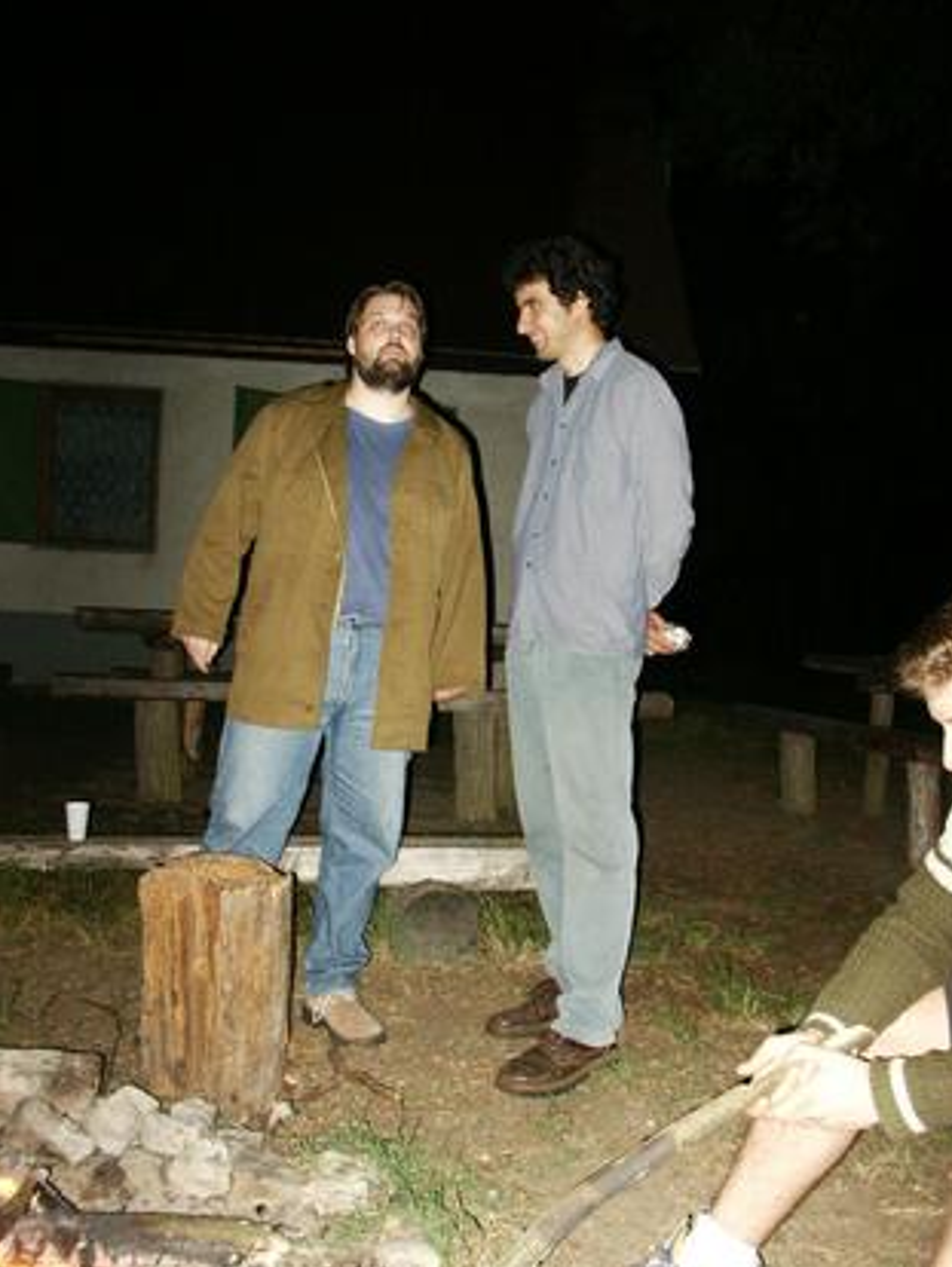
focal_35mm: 36
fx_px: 1319
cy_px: 618
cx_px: 478
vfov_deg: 51.3
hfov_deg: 39.7
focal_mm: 7.2
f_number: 3
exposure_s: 1/45
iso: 200
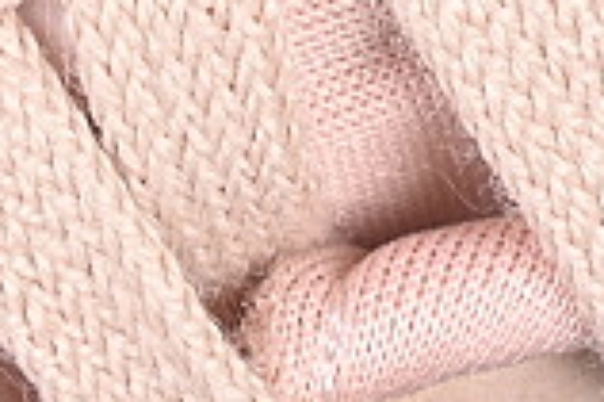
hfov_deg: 4.0
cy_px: -352
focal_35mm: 513
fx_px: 8598
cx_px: 310
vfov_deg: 2.7
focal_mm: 50
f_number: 7.1
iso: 160
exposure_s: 1/80
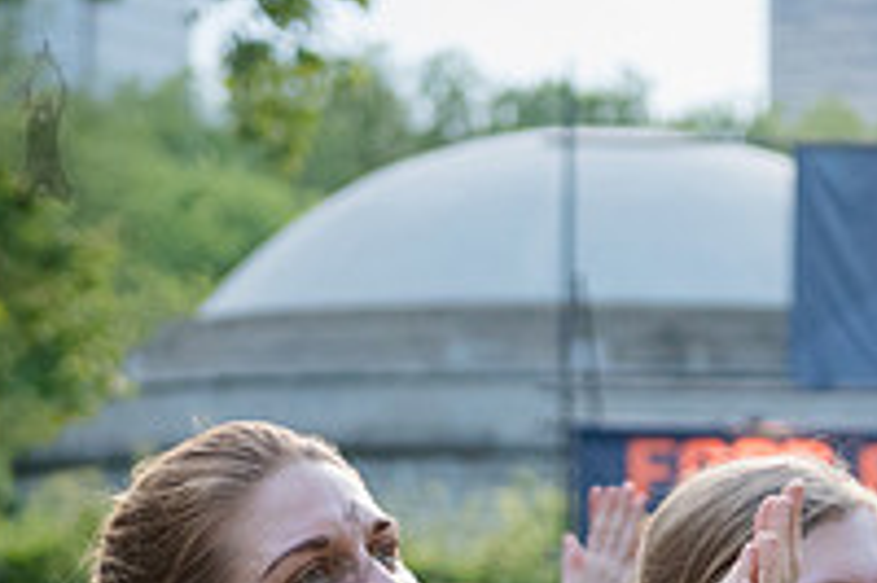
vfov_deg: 6.4
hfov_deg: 9.7
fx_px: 5136
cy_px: 885
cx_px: 777
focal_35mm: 211
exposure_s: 1/500
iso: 2000
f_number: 3.5
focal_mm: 62
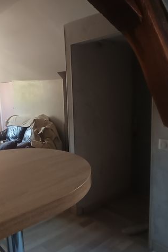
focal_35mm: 35
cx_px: 51
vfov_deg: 54.4
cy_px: 129
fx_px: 245
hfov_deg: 37.3
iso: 413
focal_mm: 1.65
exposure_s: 1/33.3
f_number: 2.2
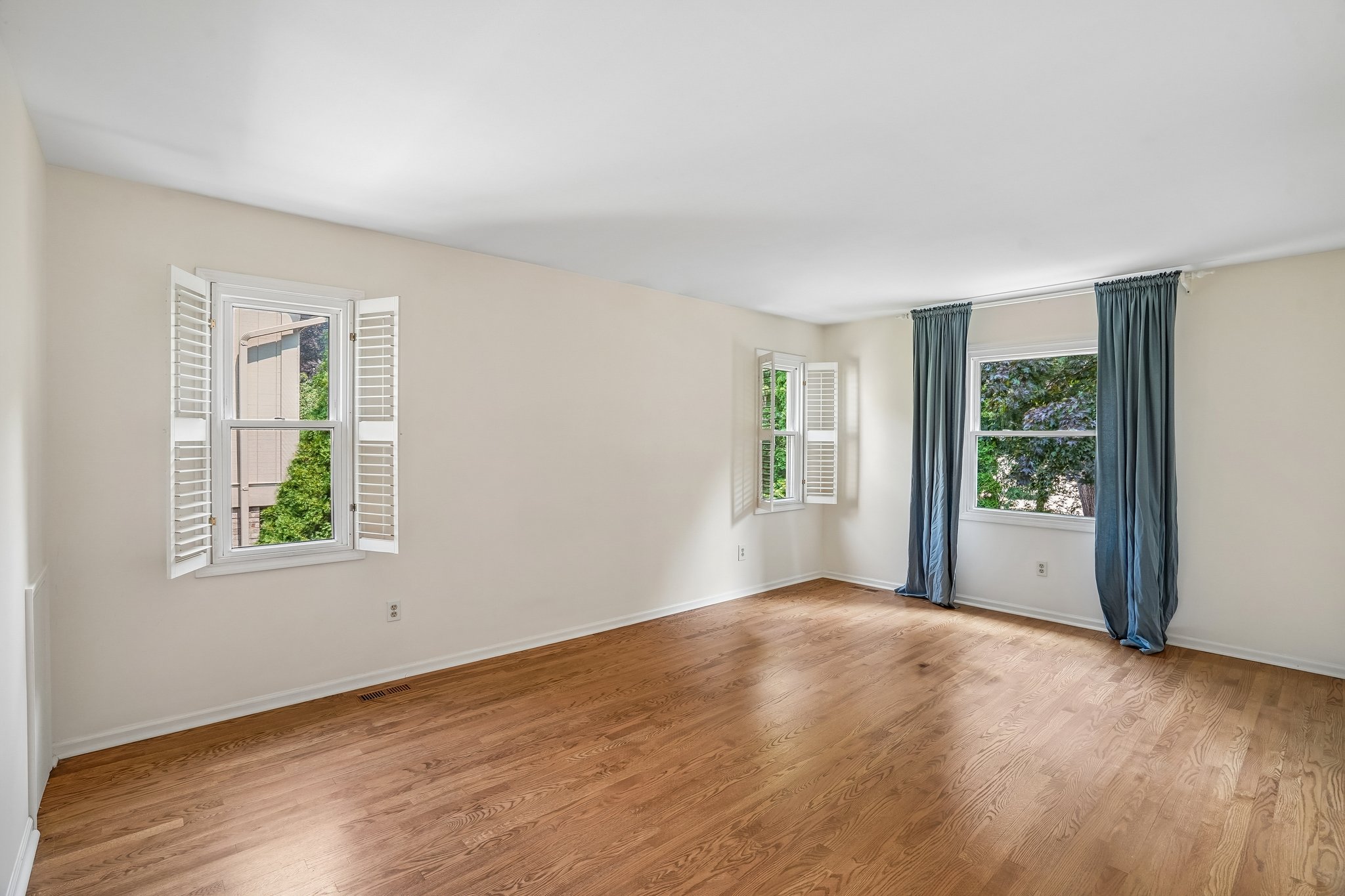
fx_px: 598
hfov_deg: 96.7
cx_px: 672
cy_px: 448
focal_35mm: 16
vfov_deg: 73.7
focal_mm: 16
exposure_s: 1/13
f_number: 8
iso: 400
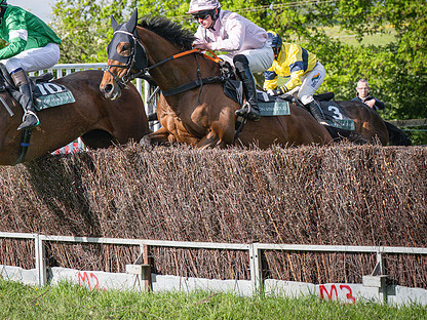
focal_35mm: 164
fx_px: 2023
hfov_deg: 12.0
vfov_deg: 9.0
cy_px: 95
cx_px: 140
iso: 400
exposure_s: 1/3200
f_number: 4
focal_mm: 70
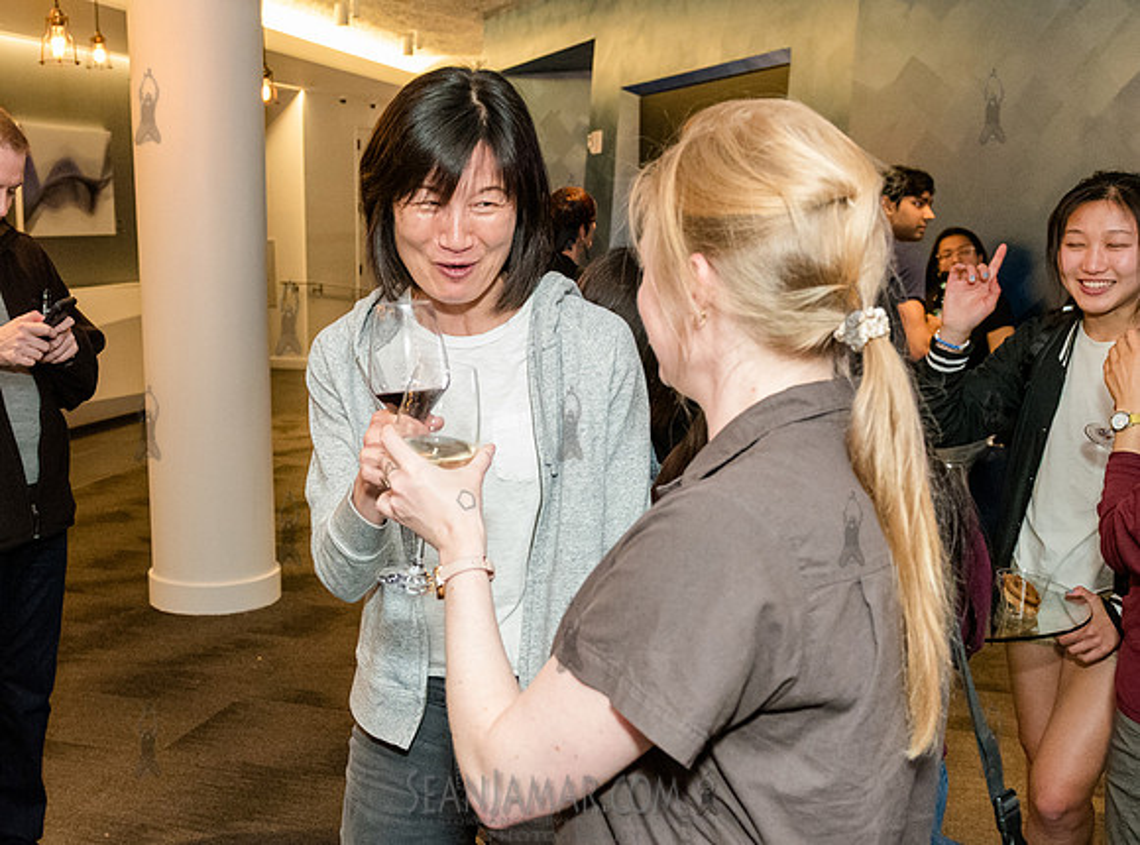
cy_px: 452
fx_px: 1423
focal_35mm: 43
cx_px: 409
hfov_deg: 43.2
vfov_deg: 33.1
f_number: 4
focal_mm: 28
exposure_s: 1/250
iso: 6400
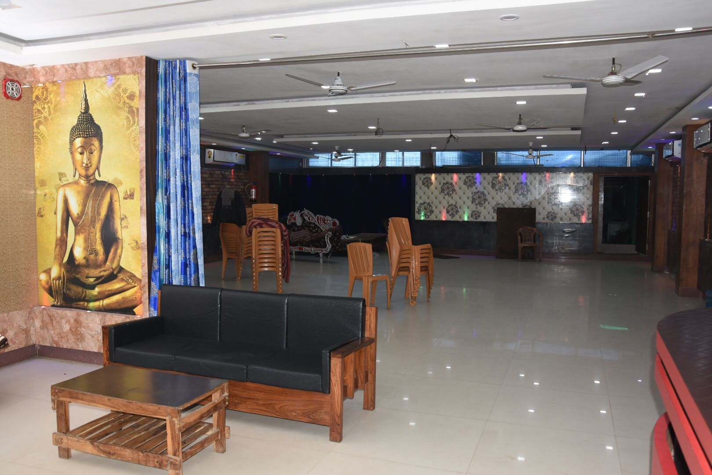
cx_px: 356
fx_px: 623
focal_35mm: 32
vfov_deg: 41.7
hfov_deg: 59.5
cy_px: 238
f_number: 5.6
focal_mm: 21
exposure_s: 1/125
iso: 320
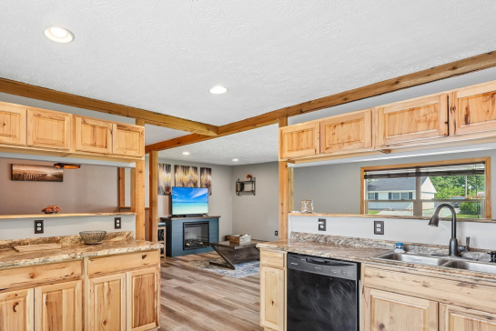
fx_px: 303
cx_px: 183
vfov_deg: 56.8
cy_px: 200
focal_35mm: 22
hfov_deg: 77.0
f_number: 8
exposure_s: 1/30
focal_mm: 16
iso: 1600
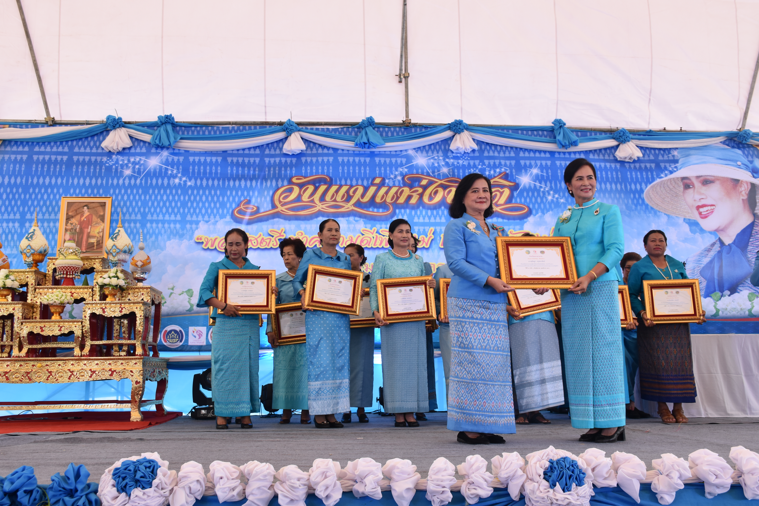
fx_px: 727
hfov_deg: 55.1
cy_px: 253
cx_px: 380
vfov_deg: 38.4
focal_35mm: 34
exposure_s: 1/200
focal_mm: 23
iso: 400
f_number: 7.1
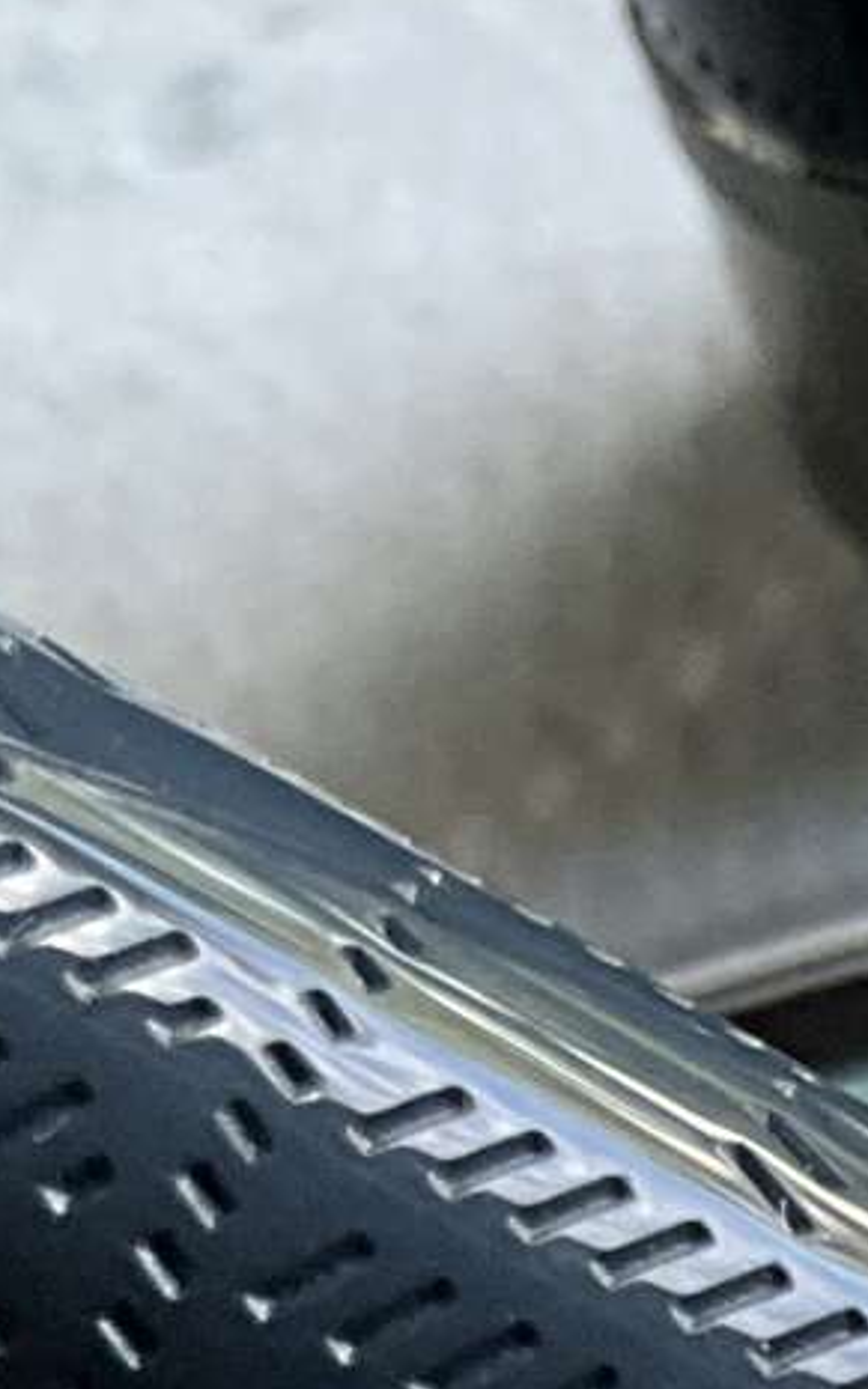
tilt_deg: -58.8
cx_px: 2610
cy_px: 2396
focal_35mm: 169
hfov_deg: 7.0
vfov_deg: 11.6
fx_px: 6400
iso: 50
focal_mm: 3
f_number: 1.8
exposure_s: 1/122
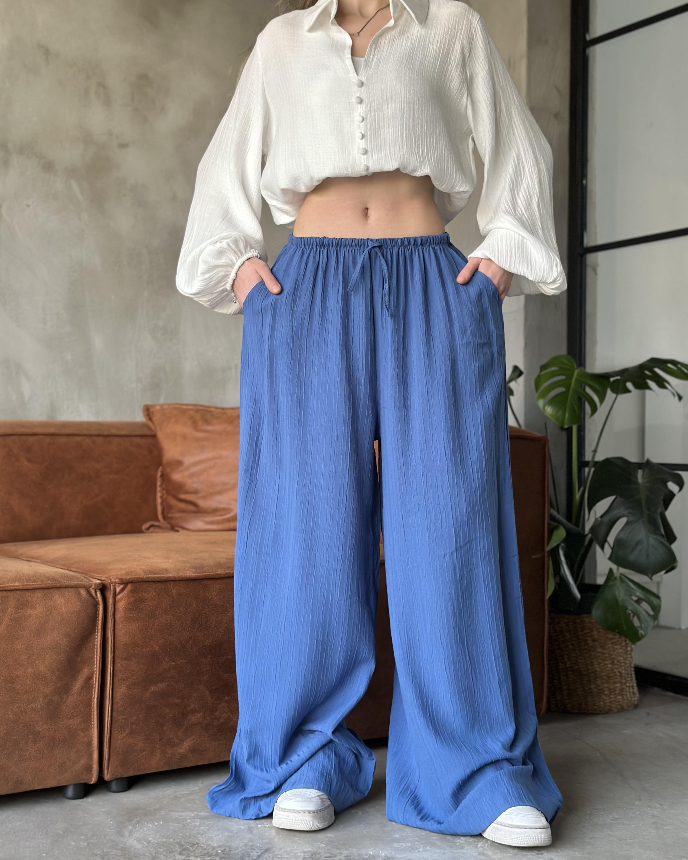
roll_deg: -0.5
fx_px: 1298
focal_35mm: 51
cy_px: 421
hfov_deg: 29.7
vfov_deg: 36.7
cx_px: 346
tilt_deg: +0.9
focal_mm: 6.86
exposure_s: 1/60
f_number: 1.78
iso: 200
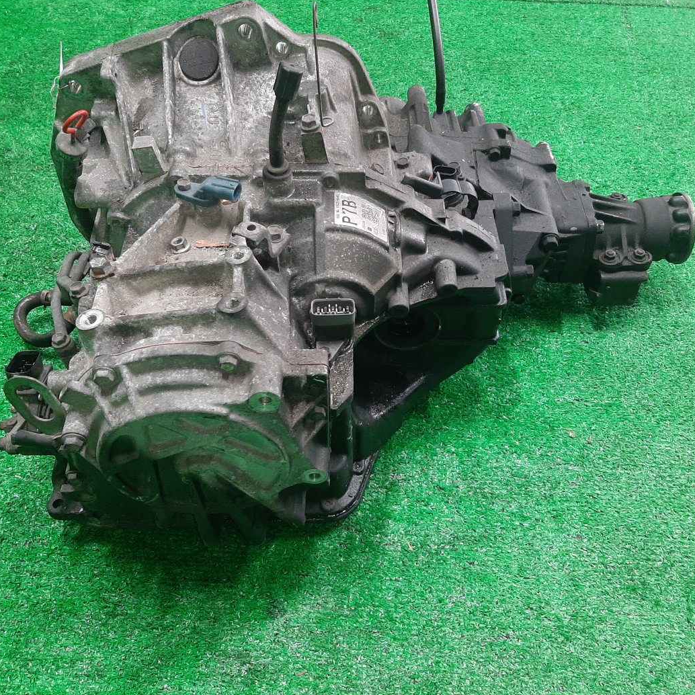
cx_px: 369
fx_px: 727
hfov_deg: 51.1
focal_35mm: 32
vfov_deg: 51.1
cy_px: 349
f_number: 1.7
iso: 169
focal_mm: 3.93
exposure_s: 1/50
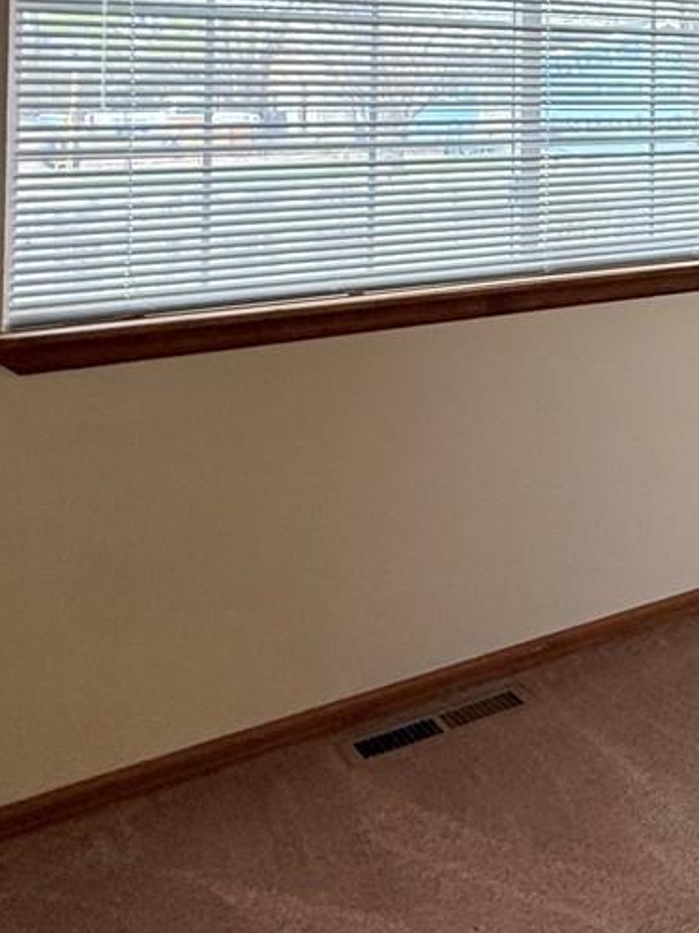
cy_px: 71
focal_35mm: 45
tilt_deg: +1.3
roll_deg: -0.6
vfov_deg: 38.8
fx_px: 1213
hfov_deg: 21.9
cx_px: 1224
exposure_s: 1/120
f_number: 2.2
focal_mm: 2.22
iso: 100
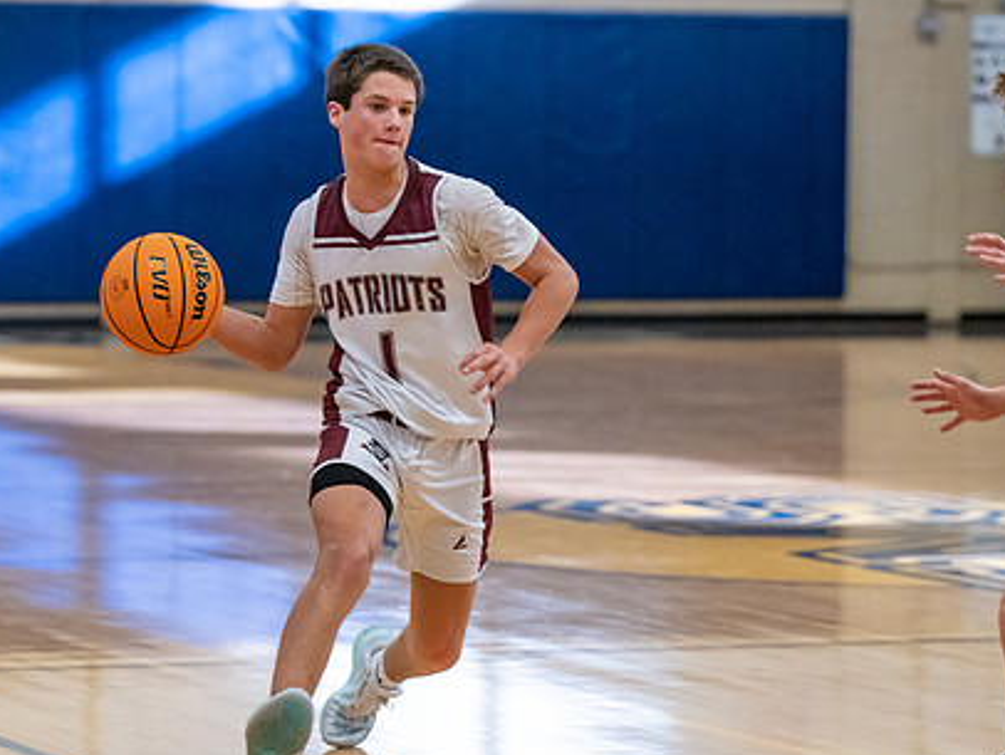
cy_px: 341
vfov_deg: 8.0
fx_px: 5403
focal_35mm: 186
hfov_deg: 10.6
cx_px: 402
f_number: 2.8
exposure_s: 1/1000
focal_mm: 115
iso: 5000
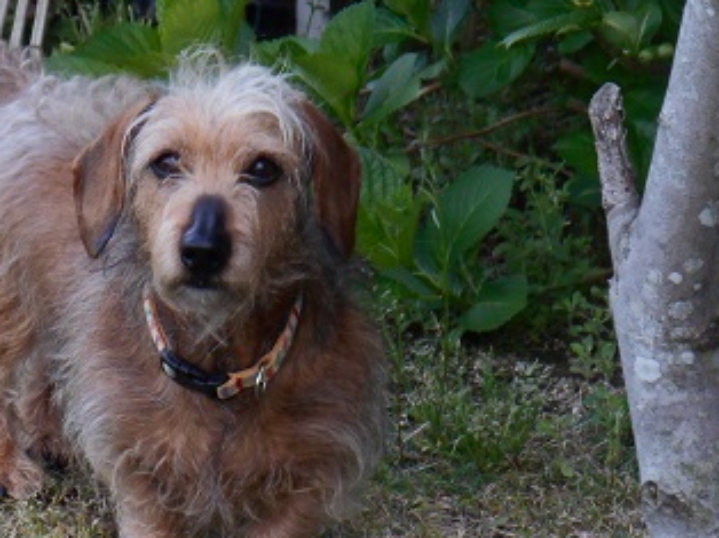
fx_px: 7700
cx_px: 87
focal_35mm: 371
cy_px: 414
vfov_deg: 4.0
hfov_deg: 5.3
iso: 200
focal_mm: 32.9
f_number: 6.4
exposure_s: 1/30
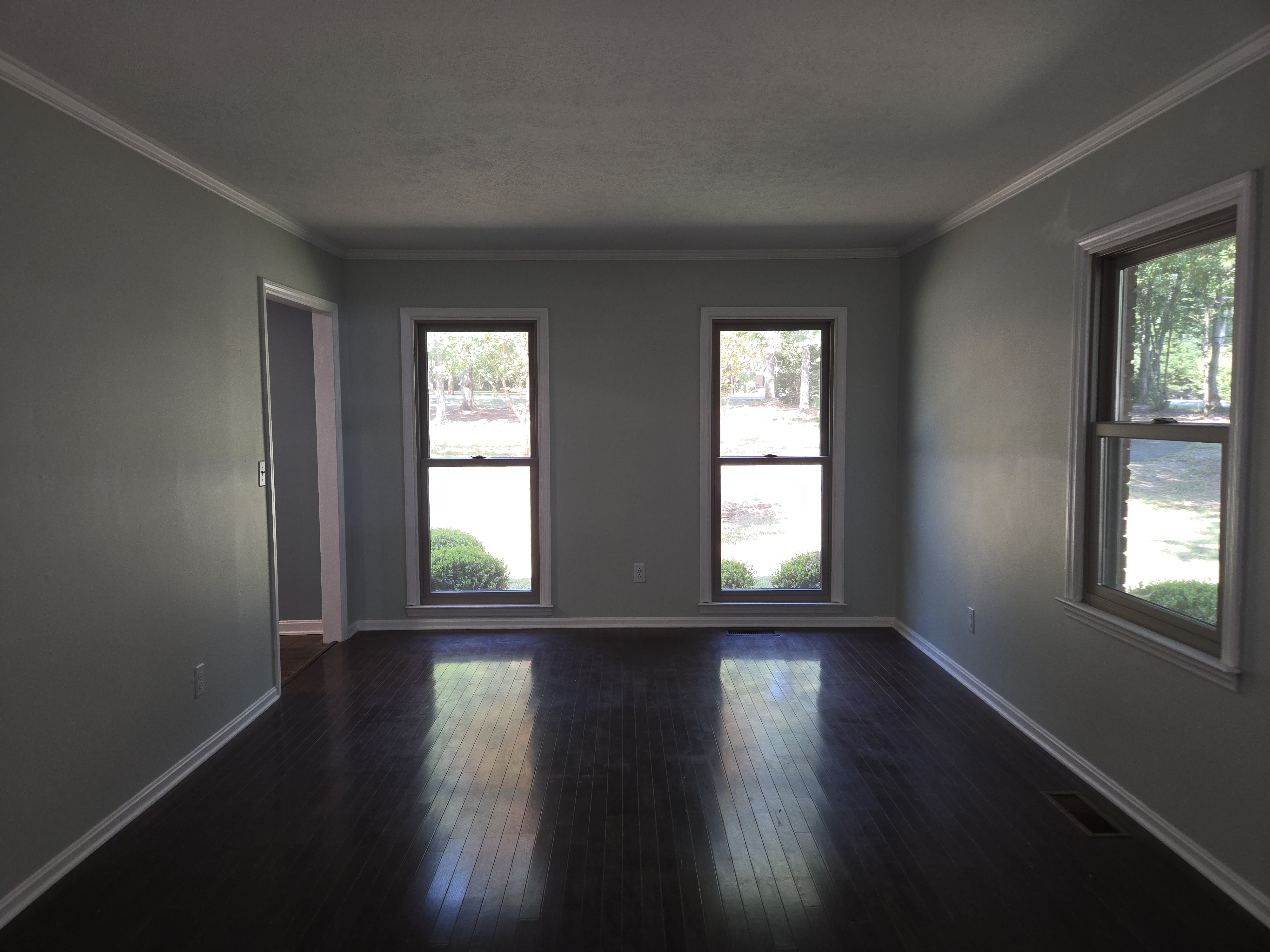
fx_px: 844
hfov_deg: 73.9
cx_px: 635
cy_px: 476
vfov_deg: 58.9
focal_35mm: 23
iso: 100
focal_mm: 5.4
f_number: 1.8
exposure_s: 1/60
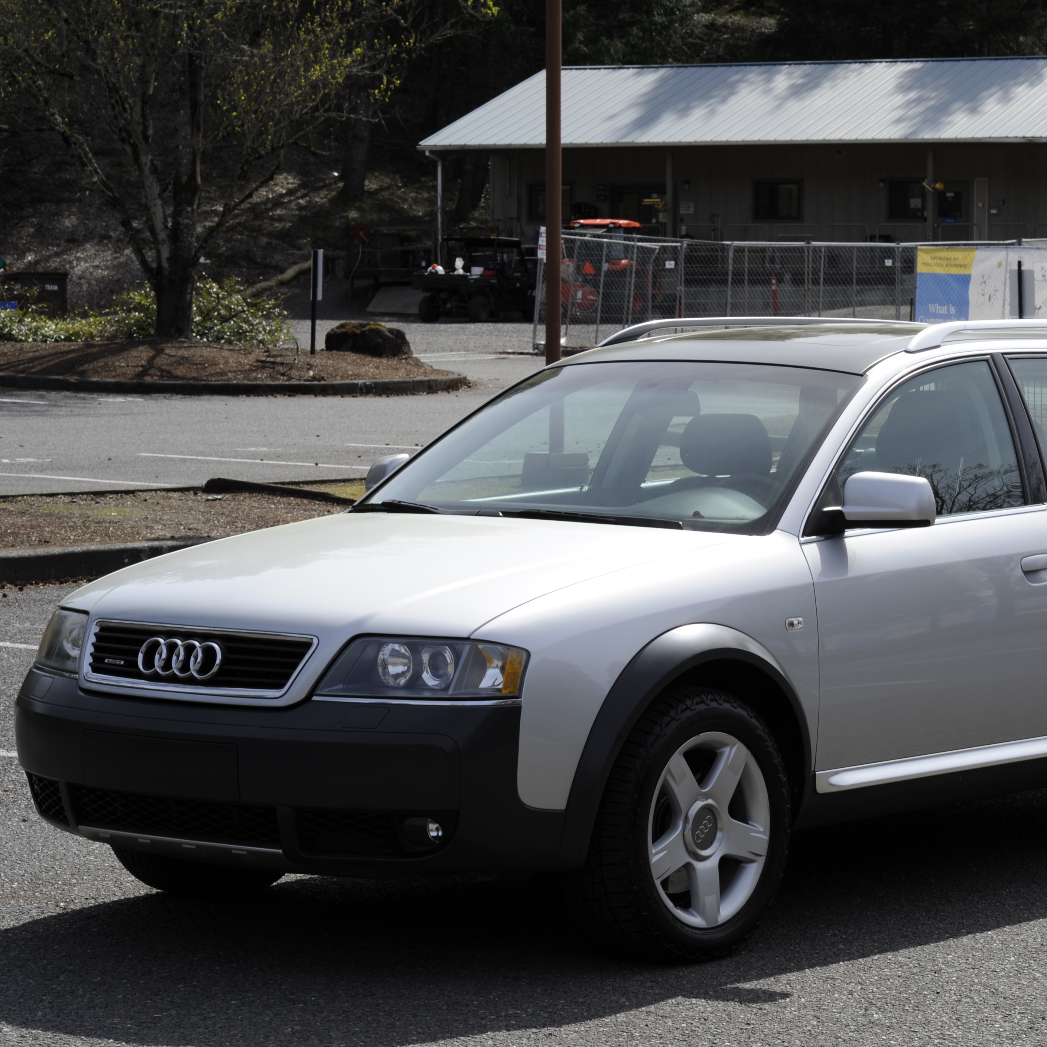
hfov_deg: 15.9
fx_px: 3730
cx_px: 736
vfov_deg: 16.0
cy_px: 525
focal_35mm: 109
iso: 200
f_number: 16
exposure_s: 1/125
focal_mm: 85
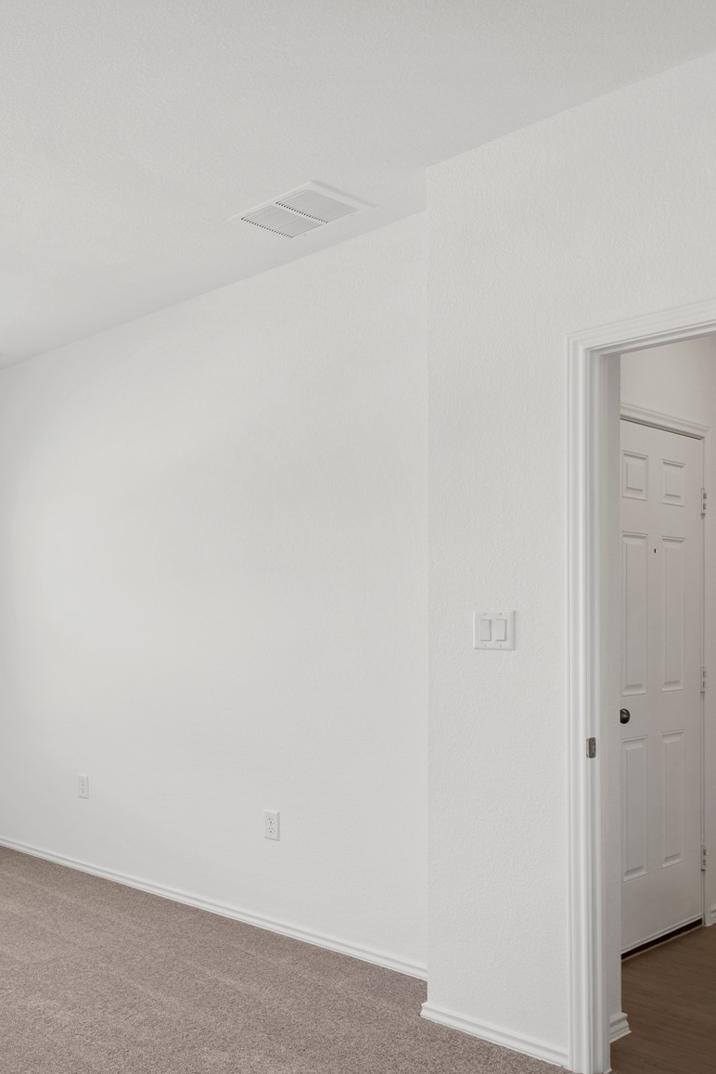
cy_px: 622
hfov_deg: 37.9
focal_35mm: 30
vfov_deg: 61.6
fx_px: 895
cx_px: -28
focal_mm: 16
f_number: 8
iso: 200
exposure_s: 1/10
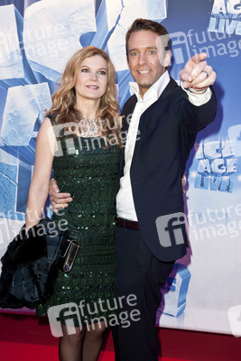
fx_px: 552
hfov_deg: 24.6
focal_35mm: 55
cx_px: 120
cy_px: 180
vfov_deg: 36.2
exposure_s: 1/200
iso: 800
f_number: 5.6
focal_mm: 55
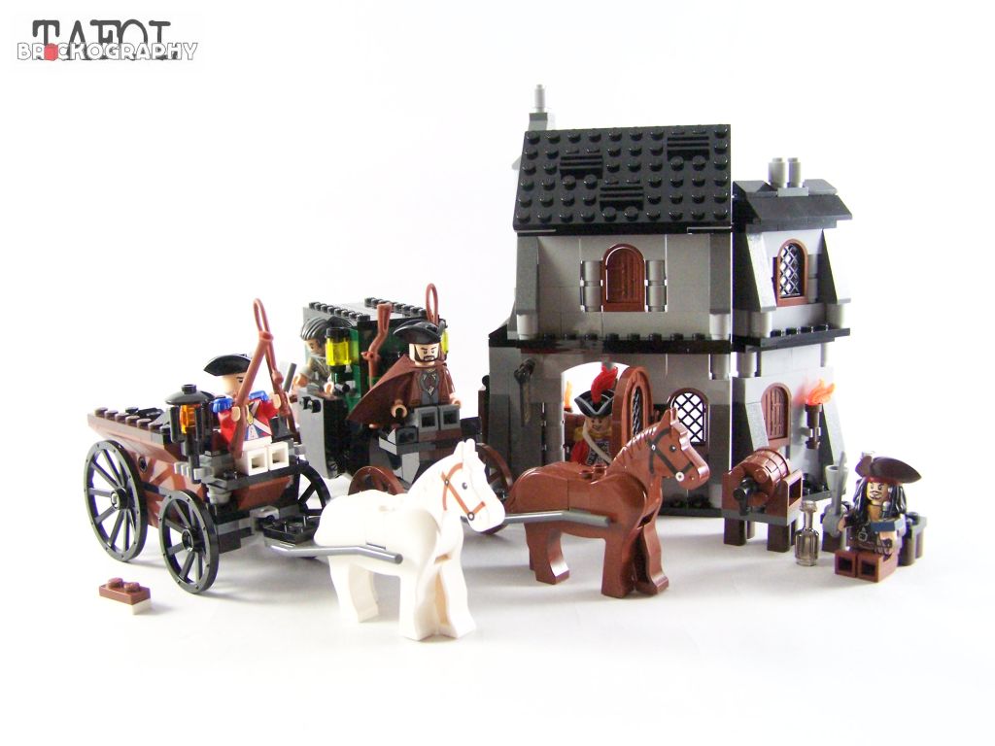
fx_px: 1092
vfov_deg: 37.7
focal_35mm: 38
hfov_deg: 49.0
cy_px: 373
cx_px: 498
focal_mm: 6.3
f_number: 3.6
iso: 400
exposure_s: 1/60
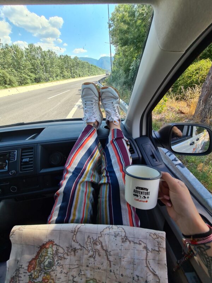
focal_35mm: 13
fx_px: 106
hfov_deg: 89.9
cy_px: 142
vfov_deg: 106.2
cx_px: 106
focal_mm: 2.2
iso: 50
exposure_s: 1/435
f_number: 2.2
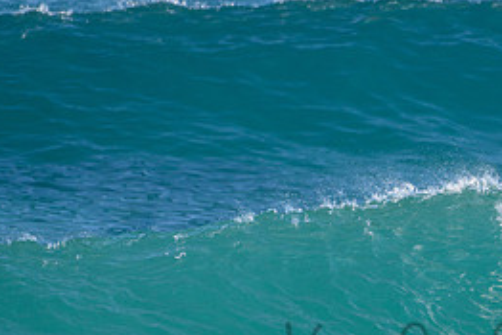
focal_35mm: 1359
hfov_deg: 1.5
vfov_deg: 1.0
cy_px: 275
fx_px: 18960
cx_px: 571
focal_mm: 500
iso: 180
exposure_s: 1/2000
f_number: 5.6
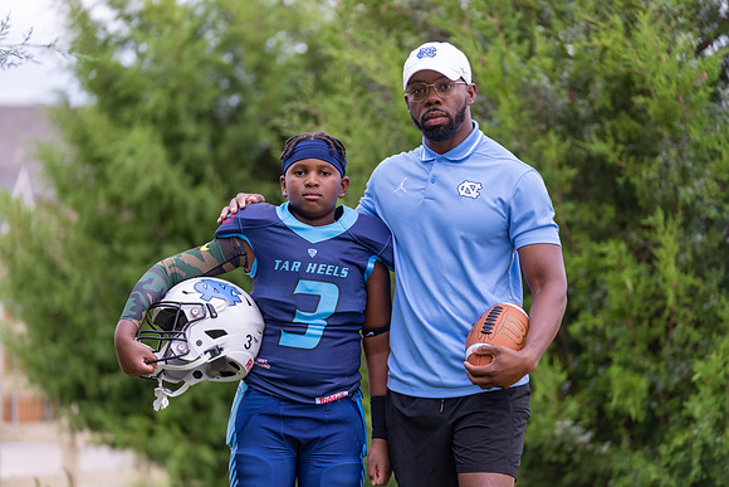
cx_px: 364
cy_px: 244
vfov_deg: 10.5
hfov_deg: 15.6
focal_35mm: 131
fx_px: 2653
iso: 500
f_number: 2.8
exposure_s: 1/320
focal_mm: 131
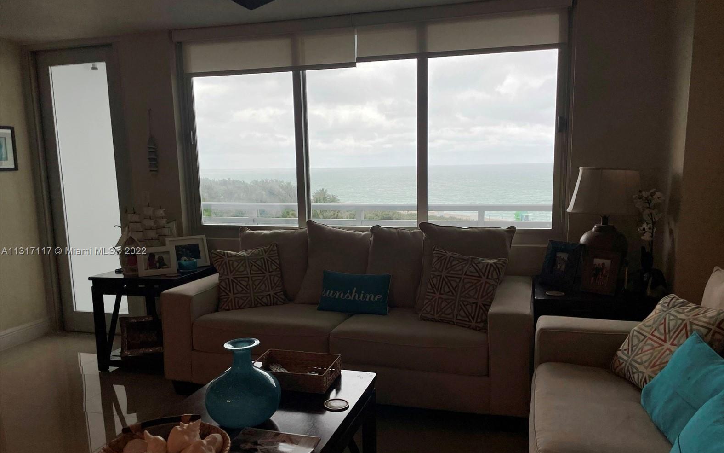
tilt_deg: -8.7
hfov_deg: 66.5
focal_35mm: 28
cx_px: 367
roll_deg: +0.8
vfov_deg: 44.5
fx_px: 552
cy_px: 252
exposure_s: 1/609
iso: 32
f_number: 1.6
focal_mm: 4.2
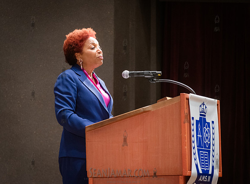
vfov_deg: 7.1
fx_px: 1475
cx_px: 112
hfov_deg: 9.7
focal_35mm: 206
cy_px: 92
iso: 5000
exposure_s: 1/200
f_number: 4
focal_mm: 185
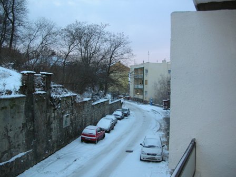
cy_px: 88
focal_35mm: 35
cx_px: 118
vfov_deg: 40.7
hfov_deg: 52.6
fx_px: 239
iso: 85
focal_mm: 5.8
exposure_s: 1/30.2
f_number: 2.8
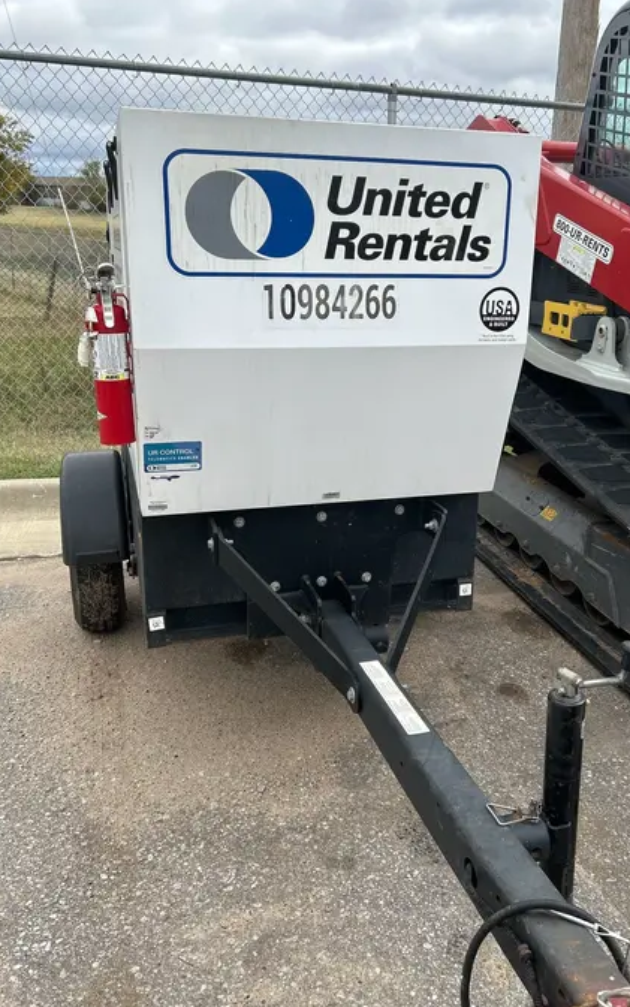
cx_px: 356
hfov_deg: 41.8
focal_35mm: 30
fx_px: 824
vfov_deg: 62.9
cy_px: 495
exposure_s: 1/1779
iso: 50
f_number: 1.5
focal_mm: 5.7
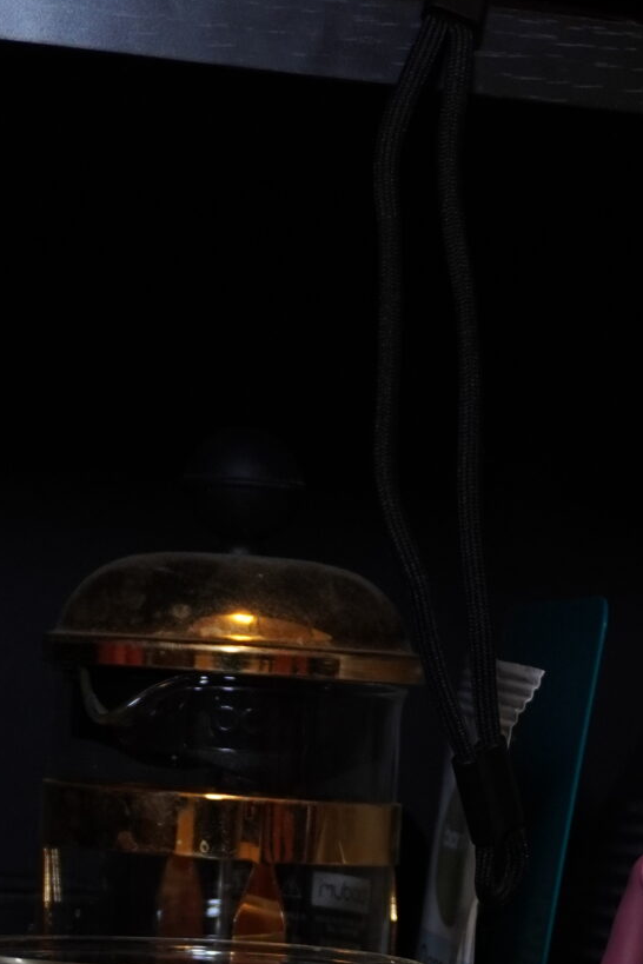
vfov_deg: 15.8
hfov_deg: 10.7
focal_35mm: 127
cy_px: 1009
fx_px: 3391
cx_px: 746
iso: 640
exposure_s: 1/50
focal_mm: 27
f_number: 4.5
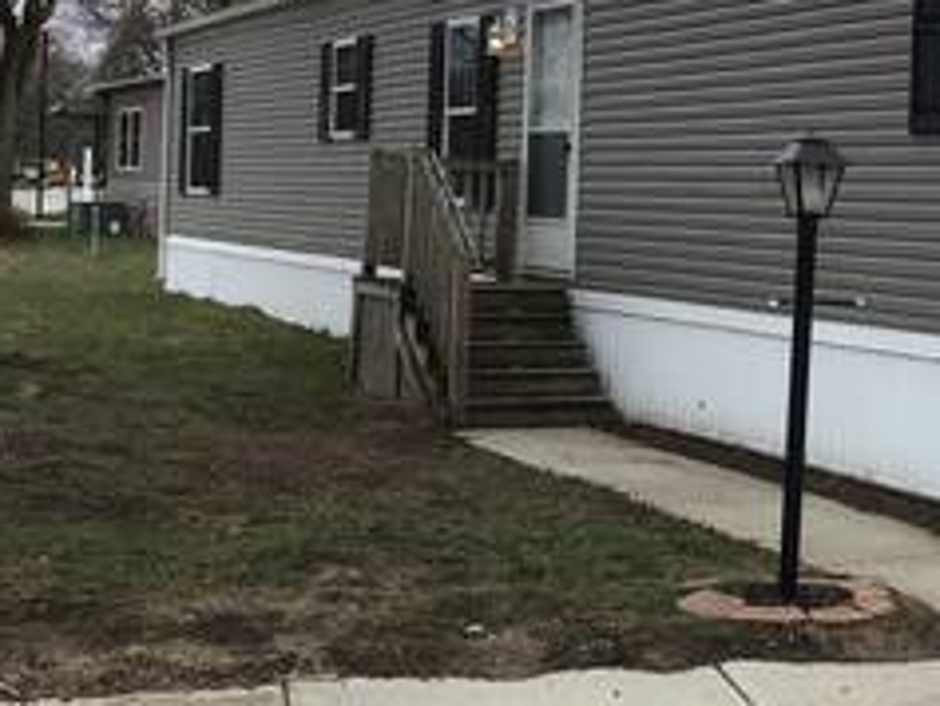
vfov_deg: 21.9
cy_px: 270
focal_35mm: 67
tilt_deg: -5.0
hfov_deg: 26.9
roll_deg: -1.4
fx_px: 1820
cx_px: 1003
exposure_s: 1/823
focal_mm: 3.3
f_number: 2.4
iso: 25
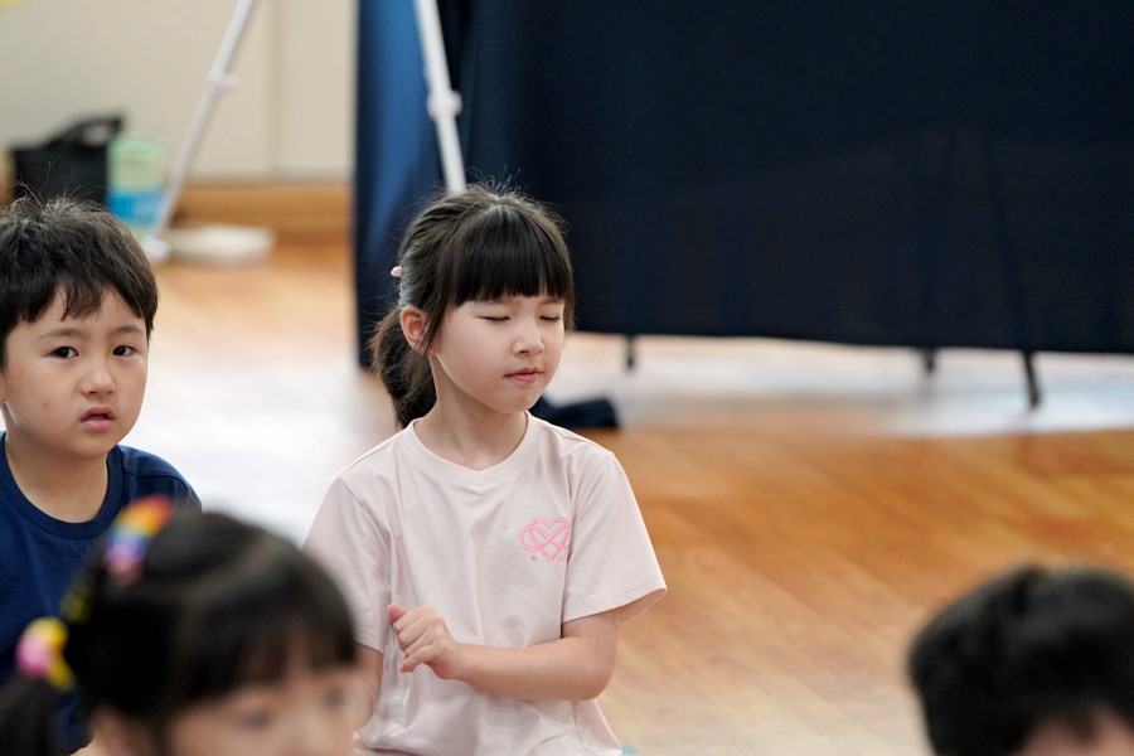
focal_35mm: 200
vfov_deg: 6.9
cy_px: 378
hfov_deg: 10.3
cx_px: 567
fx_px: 6300
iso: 2500
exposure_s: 1/250
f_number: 4
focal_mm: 200
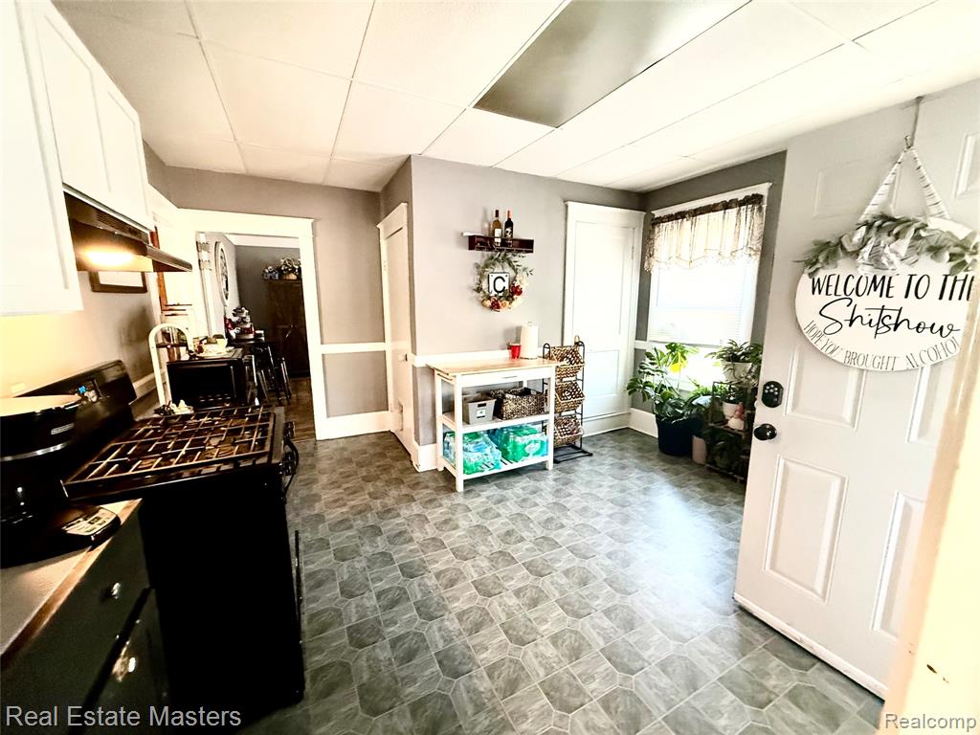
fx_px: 396
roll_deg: -0.1
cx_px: 490
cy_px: 368
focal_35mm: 14
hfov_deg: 102.1
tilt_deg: -10.7
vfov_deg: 85.7
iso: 640
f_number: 2.2
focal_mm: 2.22
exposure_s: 1/60
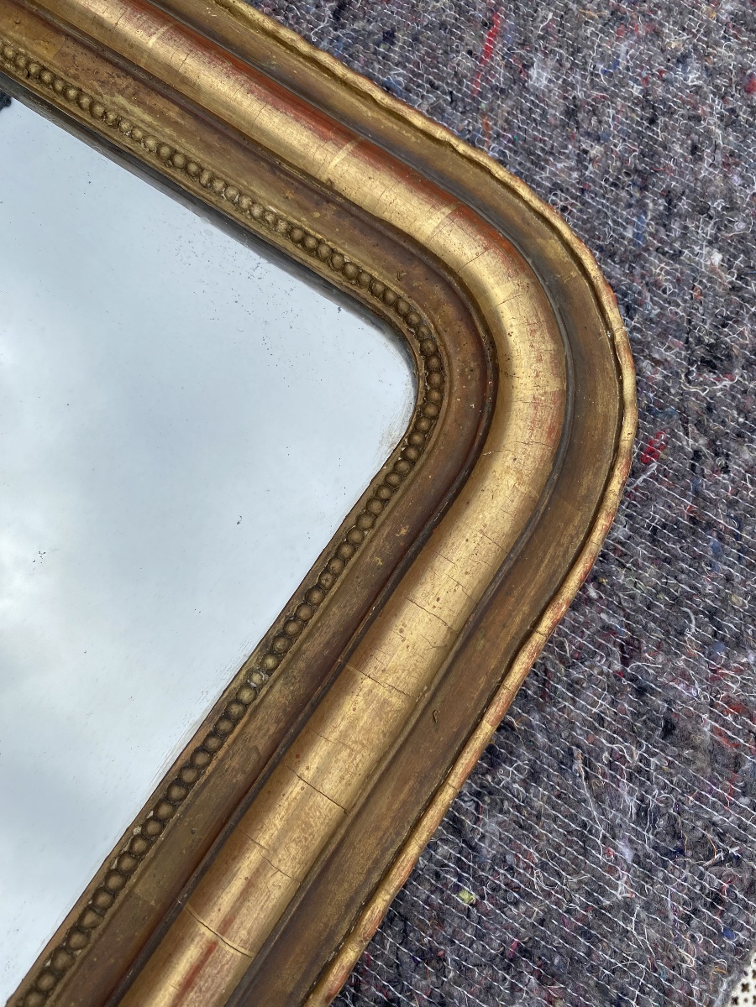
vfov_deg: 67.3
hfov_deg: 53.1
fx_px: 757
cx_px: 378
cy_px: 504
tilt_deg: -73.1
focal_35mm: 26
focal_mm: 4.25
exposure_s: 1/1082
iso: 32
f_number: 1.8
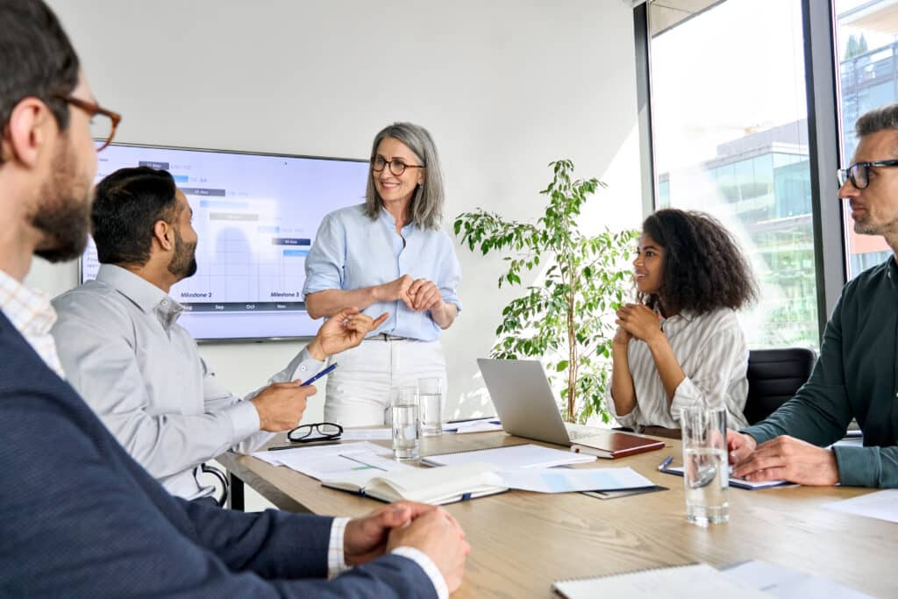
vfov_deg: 42.3
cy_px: 300
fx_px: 773
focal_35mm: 31
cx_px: 449
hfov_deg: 60.3
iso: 2000
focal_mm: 31
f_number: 5
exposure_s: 1/400
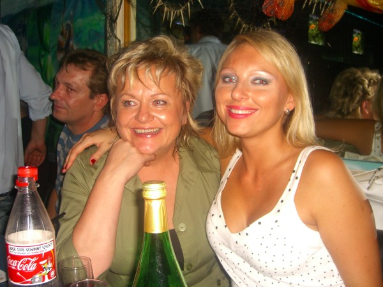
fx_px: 420
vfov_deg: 37.7
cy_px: 144
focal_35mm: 38
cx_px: 192
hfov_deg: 49.0
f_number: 2.8
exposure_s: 1/60
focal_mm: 7.9
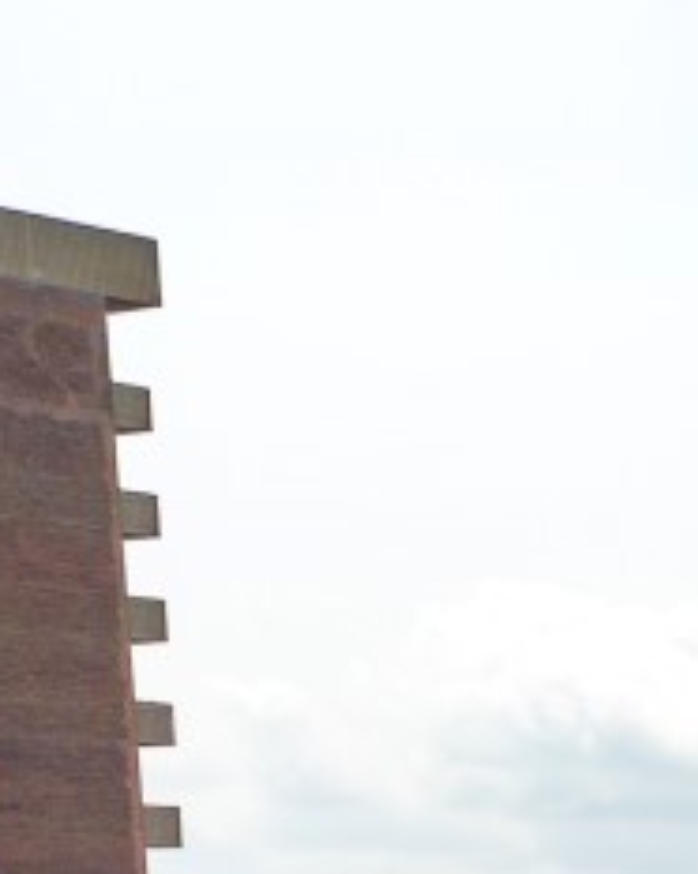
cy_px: 2003
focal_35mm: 145
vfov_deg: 11.4
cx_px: 1644
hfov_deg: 9.5
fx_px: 3749
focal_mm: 12.29
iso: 240
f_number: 2.8
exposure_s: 1/2500
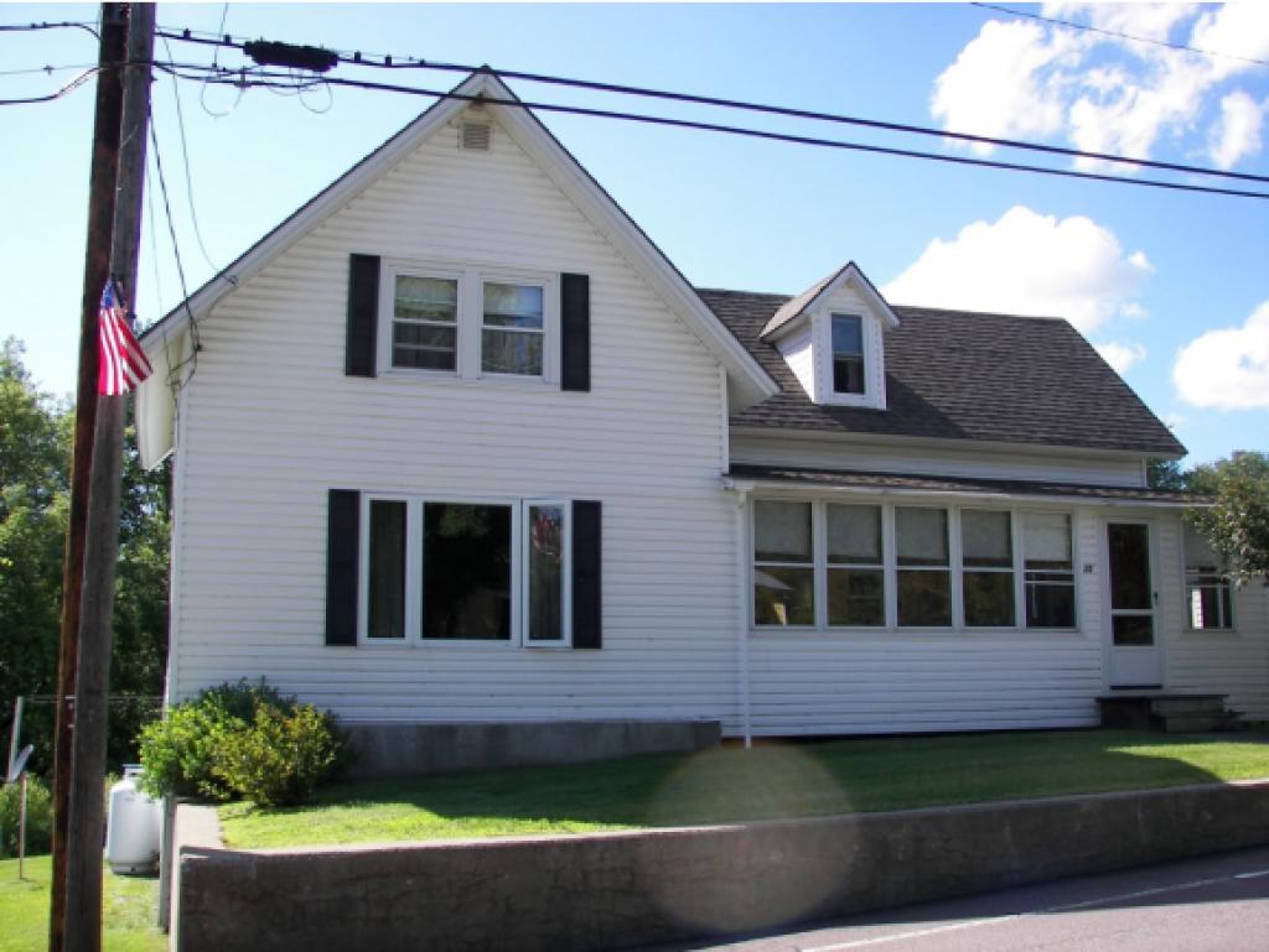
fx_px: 1320
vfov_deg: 39.7
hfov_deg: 51.3
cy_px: 476
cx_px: 634
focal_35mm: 36
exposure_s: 1/500
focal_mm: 6
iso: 50
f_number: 2.8
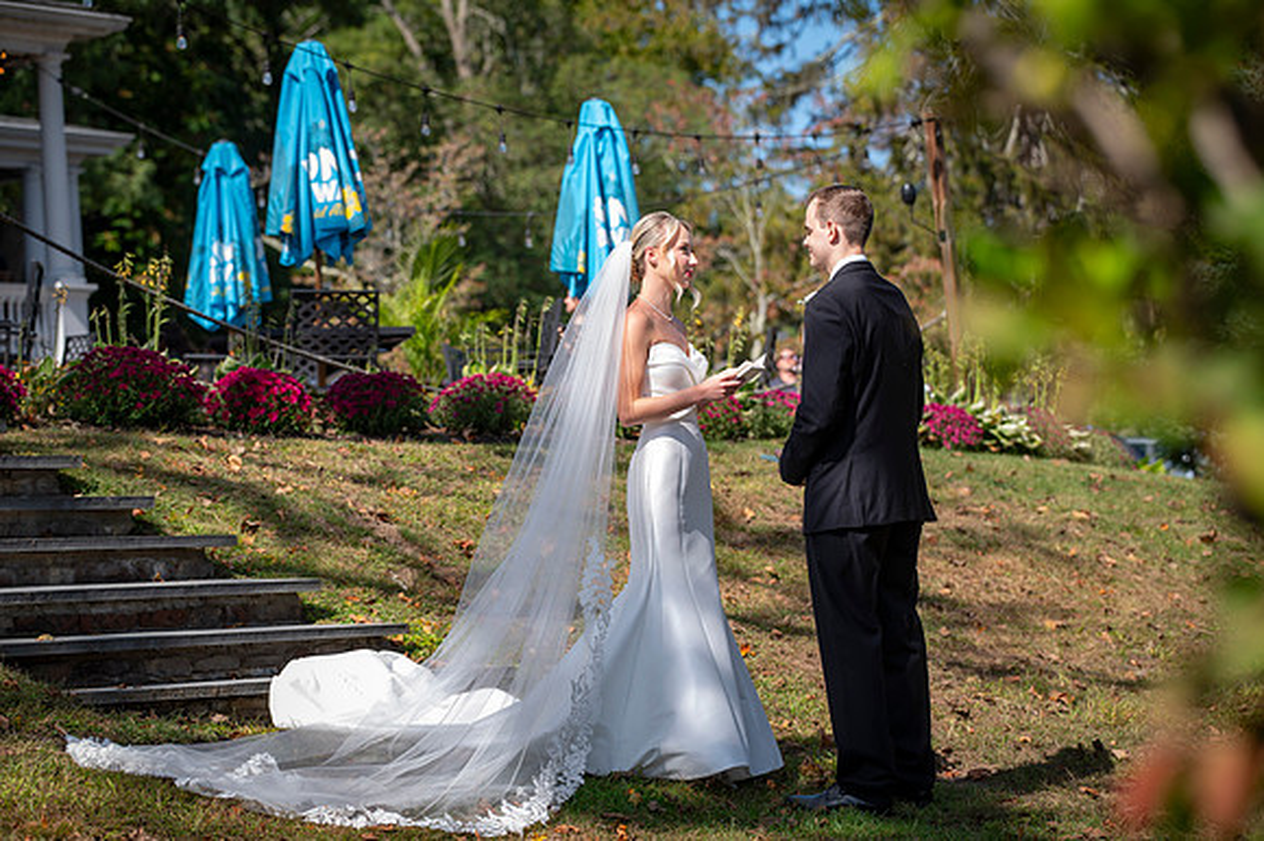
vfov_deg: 12.8
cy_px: 420
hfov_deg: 19.1
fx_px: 3764
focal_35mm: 107
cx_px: 632
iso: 50
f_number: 4
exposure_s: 1/400
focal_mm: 102
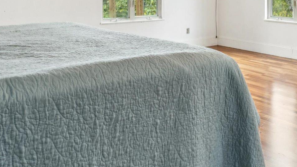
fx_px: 370
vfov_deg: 24.0
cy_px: -9
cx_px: 189
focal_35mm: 47
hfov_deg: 43.3
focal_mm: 14
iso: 400
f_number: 13
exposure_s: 1/15
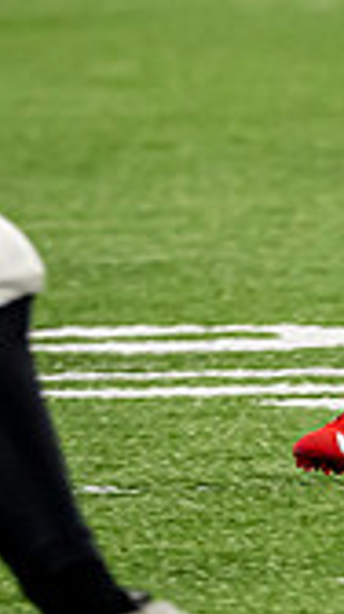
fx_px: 27223
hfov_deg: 0.7
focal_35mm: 1672
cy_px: -225
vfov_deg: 1.3
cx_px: 472
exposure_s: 1/1000
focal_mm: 200
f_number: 2.8
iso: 1250
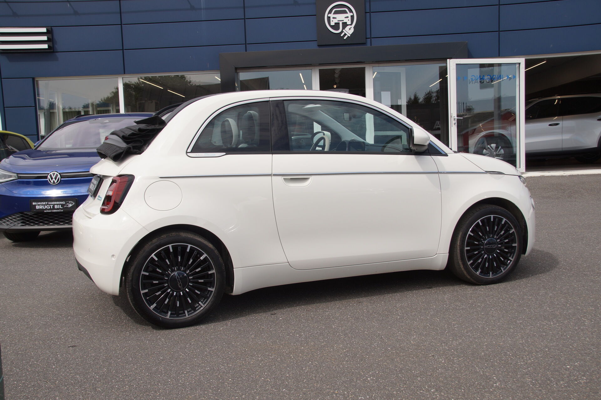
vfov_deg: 36.8
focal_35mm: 36
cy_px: 200
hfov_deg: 53.2
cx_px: 300
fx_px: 601
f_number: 8
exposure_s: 1/250
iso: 100
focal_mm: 24
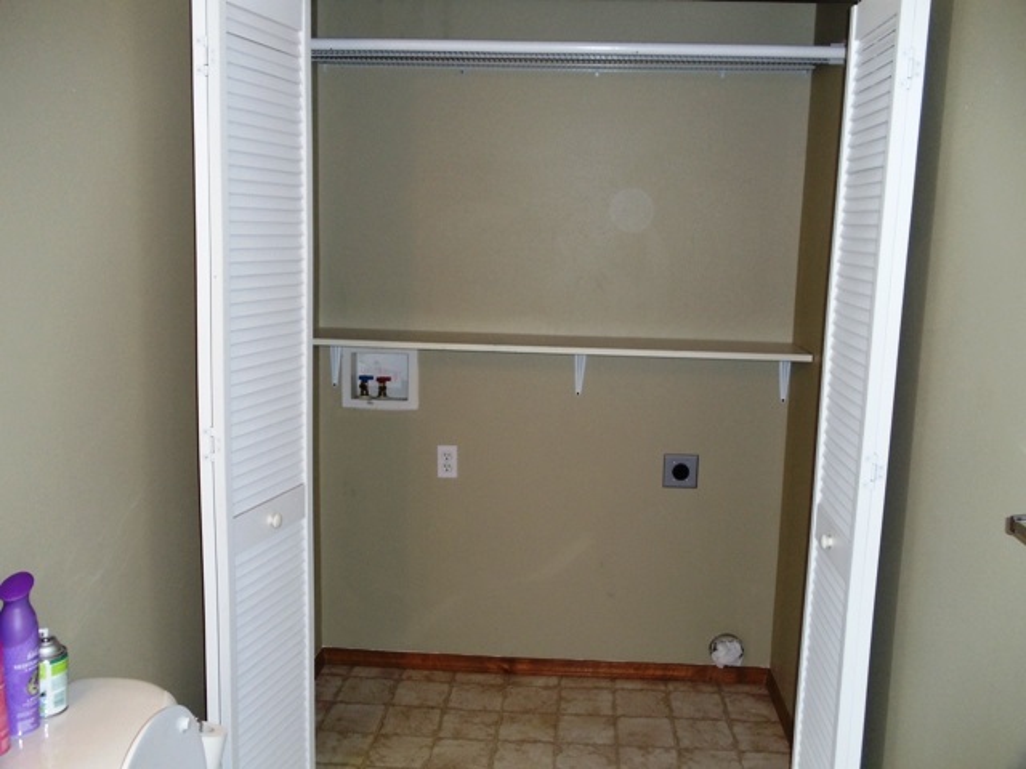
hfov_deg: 42.9
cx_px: 513
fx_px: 1304
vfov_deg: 32.9
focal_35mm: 44
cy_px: 384
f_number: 3.5
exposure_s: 1/30
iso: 200
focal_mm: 6
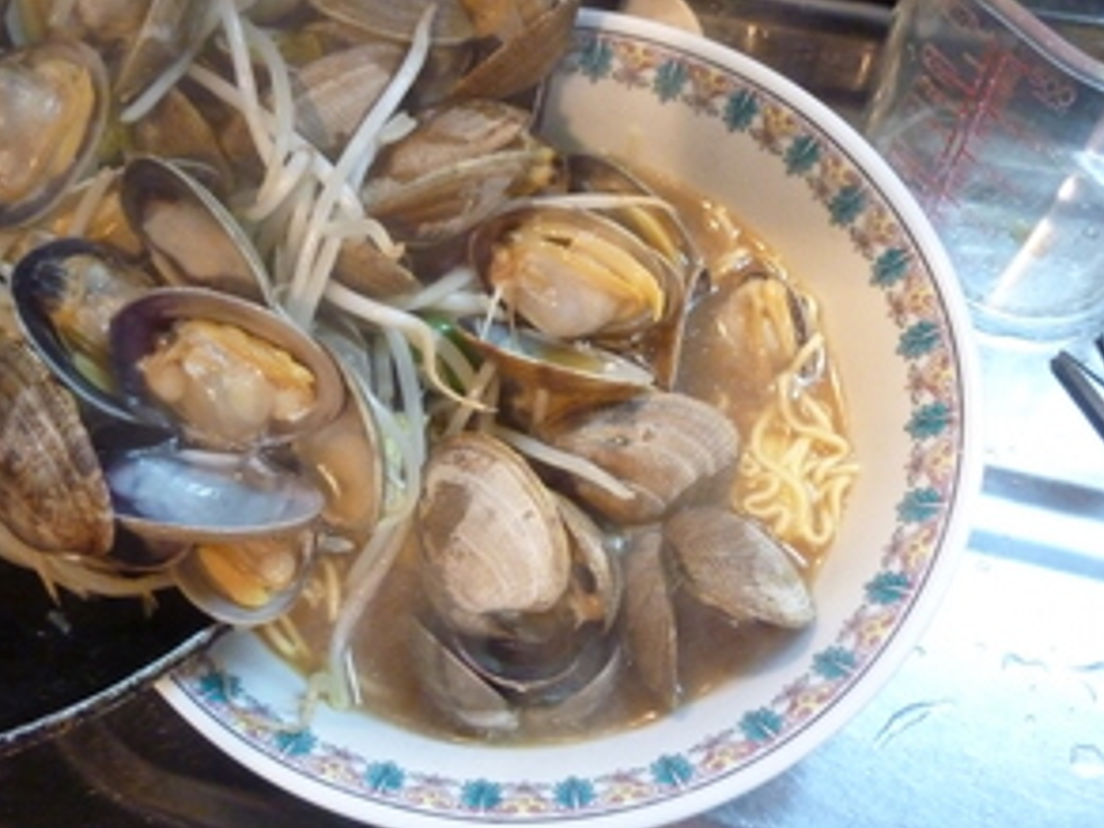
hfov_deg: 50.6
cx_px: 386
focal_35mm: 36
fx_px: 1148
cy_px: 346
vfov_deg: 39.5
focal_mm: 4.5
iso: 800
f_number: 3.3
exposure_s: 1/25
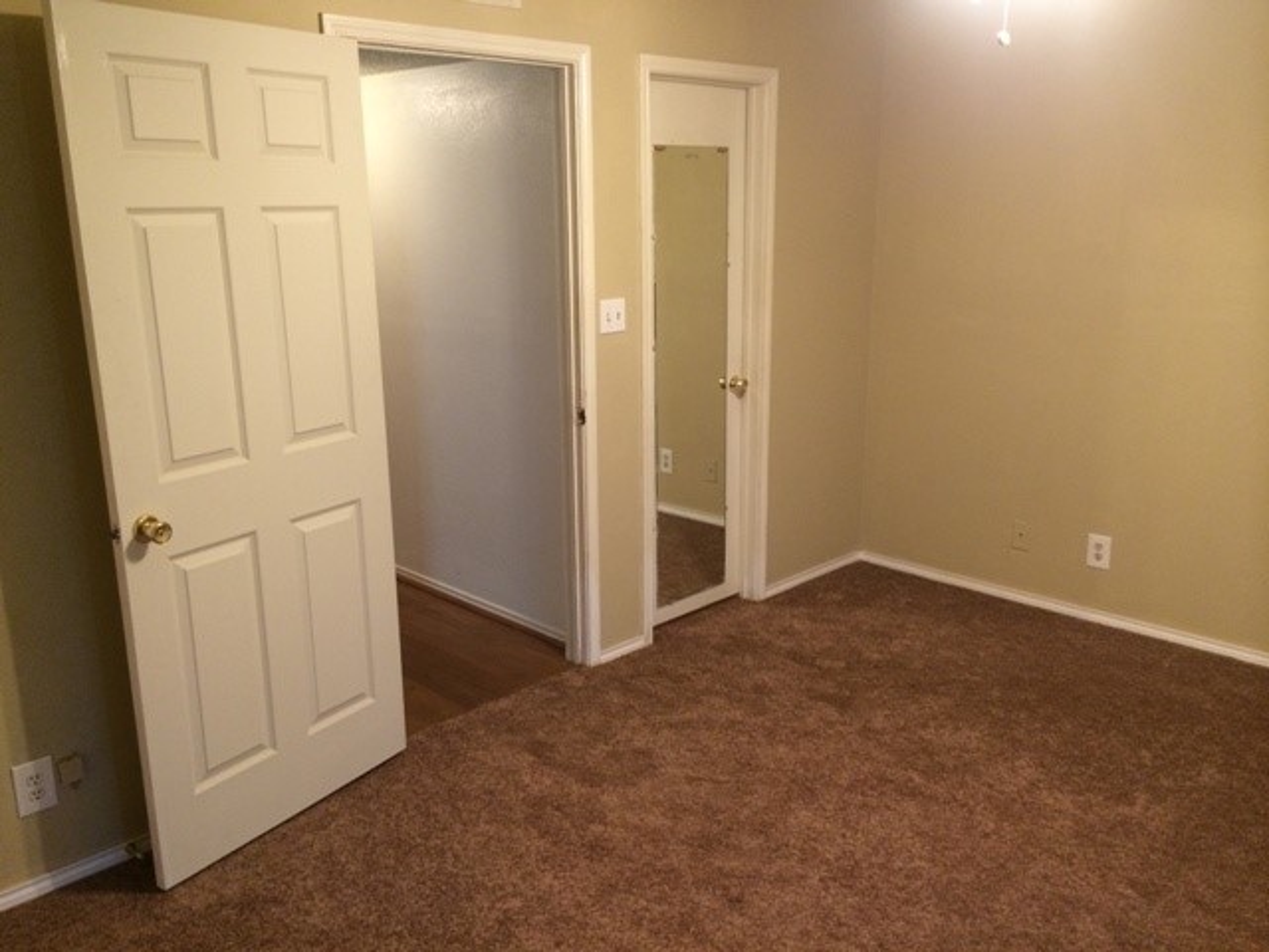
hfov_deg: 60.0
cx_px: 634
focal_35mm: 30
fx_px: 1100
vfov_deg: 46.8
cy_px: 476
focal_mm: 4.12
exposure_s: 1/30
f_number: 2.2
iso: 160
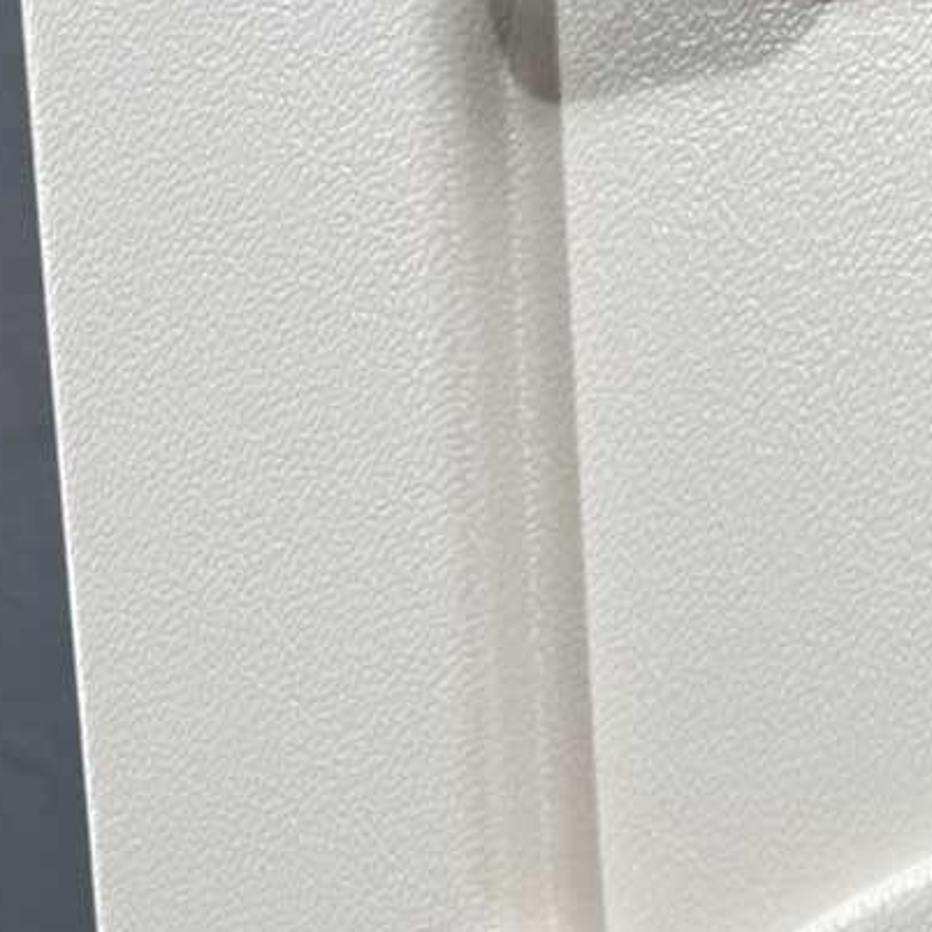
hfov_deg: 14.9
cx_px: 1412
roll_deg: +3.1
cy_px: 2131
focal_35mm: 108
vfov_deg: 12.9
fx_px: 3290
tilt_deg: -16.1
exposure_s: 1/137
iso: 50
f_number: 1.78
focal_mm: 6.76
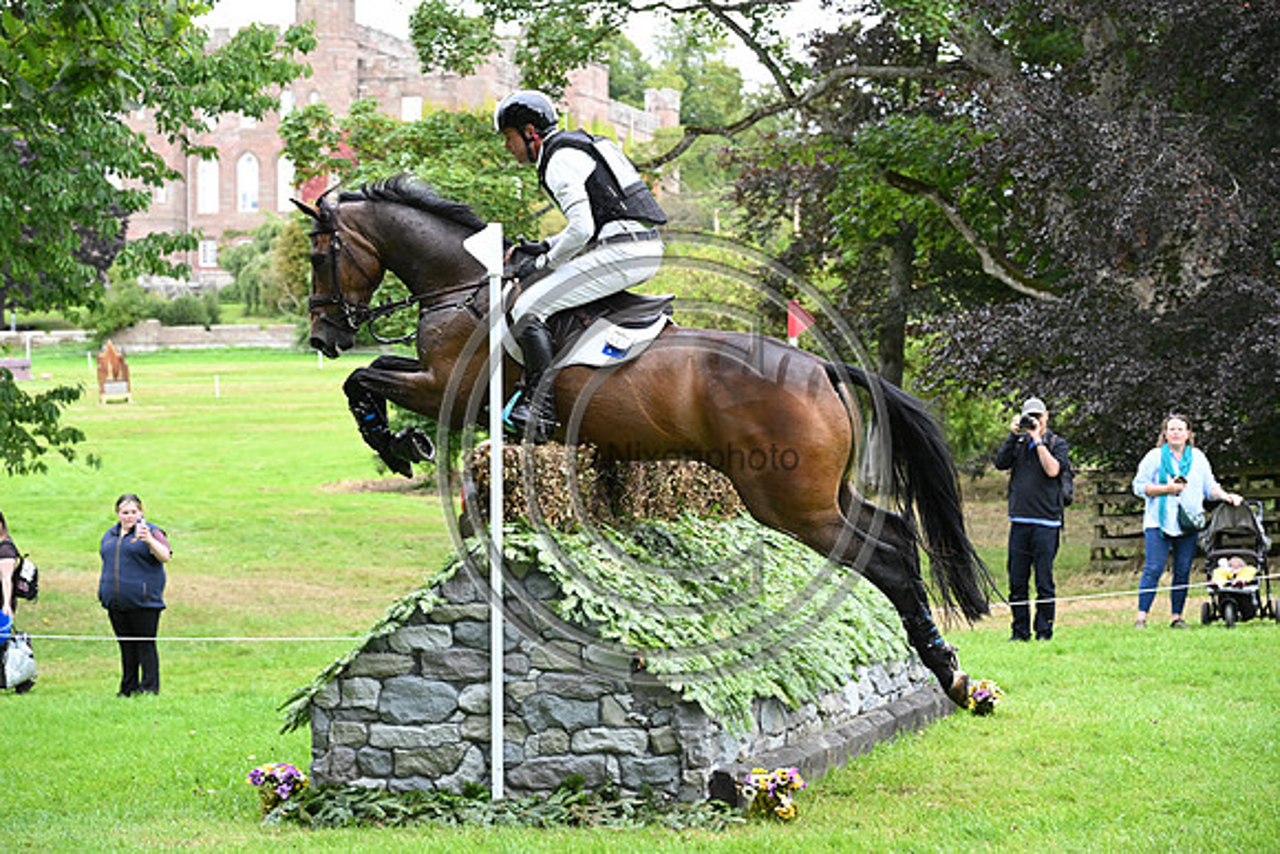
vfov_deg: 17.7
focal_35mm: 77
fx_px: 2738
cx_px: 640
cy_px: 427
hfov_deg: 26.3
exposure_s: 1/1250
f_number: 5
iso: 2500
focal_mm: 77
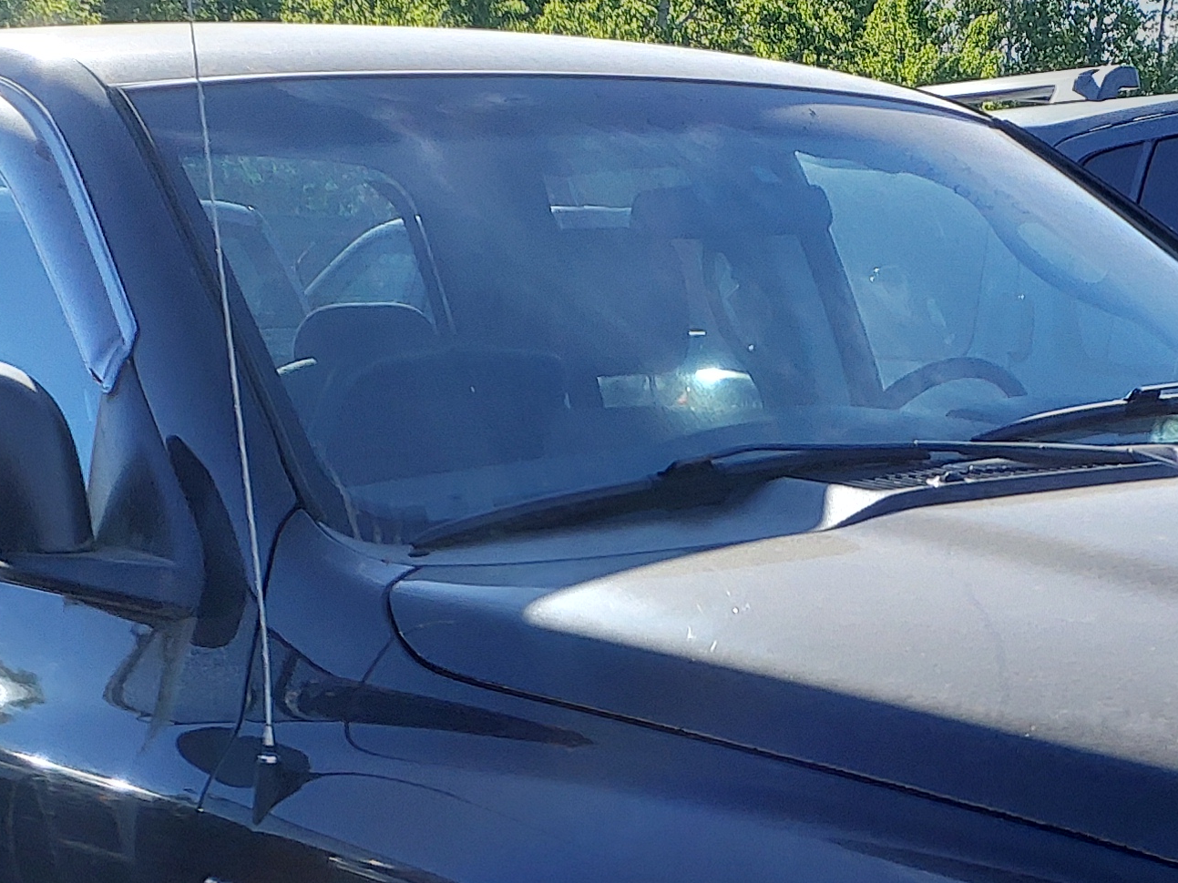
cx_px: 817
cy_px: 916
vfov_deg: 17.3
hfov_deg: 23.4
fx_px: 2825
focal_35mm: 83
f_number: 1.9
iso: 40
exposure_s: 1/278
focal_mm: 3.58
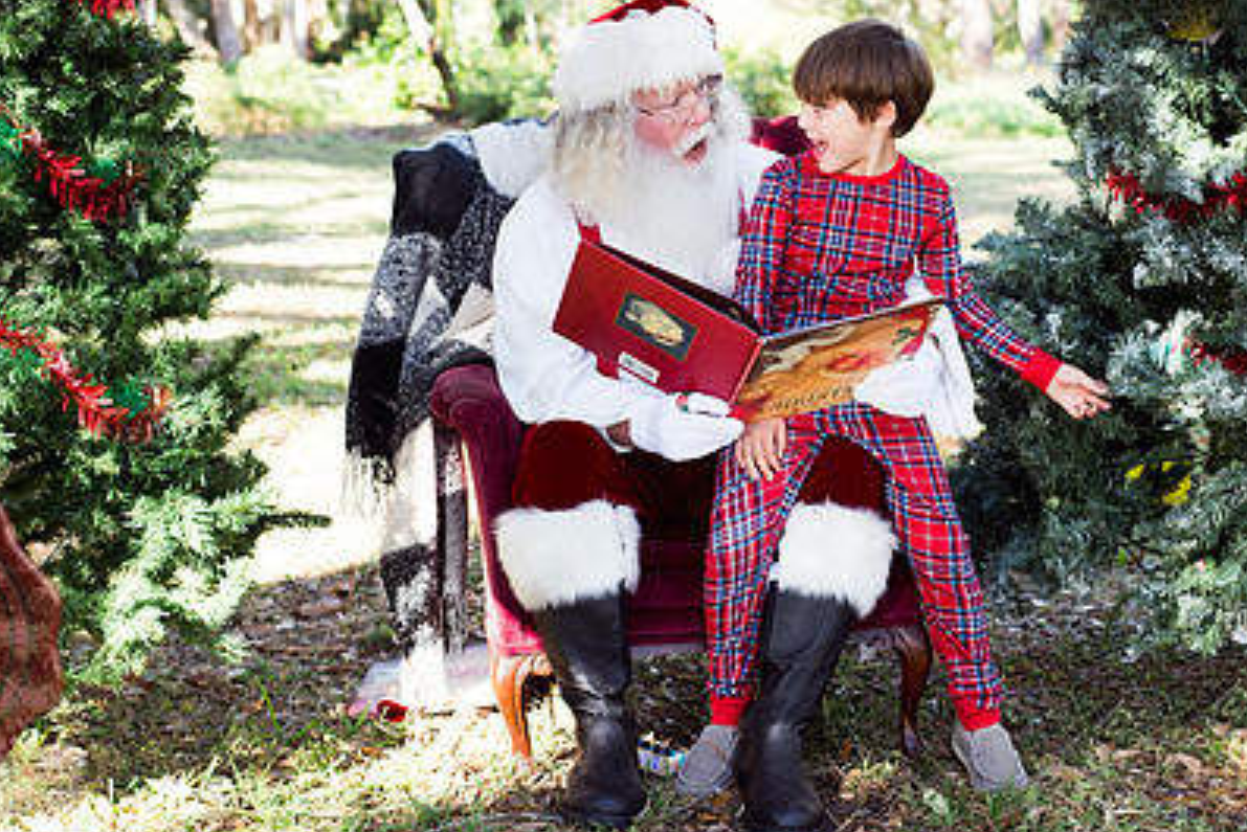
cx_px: 644
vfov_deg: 18.6
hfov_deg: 27.7
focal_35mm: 73
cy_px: 253
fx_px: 2529
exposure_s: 1/160
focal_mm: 50
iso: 125
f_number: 4.5
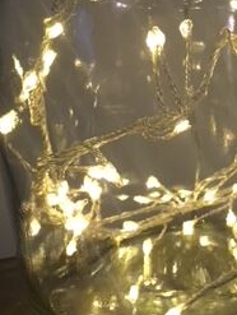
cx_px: 204
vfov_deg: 24.6
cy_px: -6
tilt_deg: +1.8
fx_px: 683
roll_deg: +0.1
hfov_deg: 19.4
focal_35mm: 75
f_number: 2.2
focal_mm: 4.15
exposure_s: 1/33
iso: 200
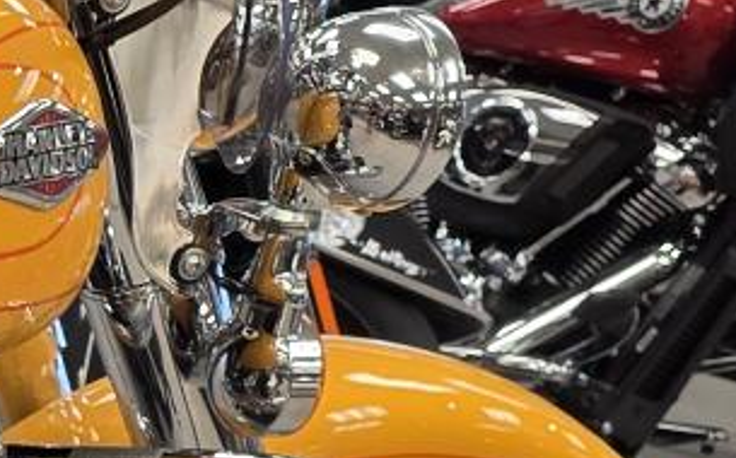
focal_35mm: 160
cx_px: -1059
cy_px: 798
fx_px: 3206
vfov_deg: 7.9
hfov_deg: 11.0
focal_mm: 6.25
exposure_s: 1/120
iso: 160
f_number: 1.7
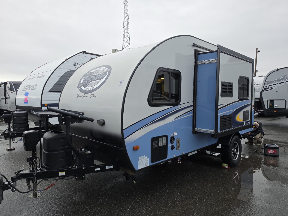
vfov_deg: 58.9
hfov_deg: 73.9
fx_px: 191
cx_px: 144
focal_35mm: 23
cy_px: 108
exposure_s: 1/180
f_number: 1.4
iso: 40
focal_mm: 6.5
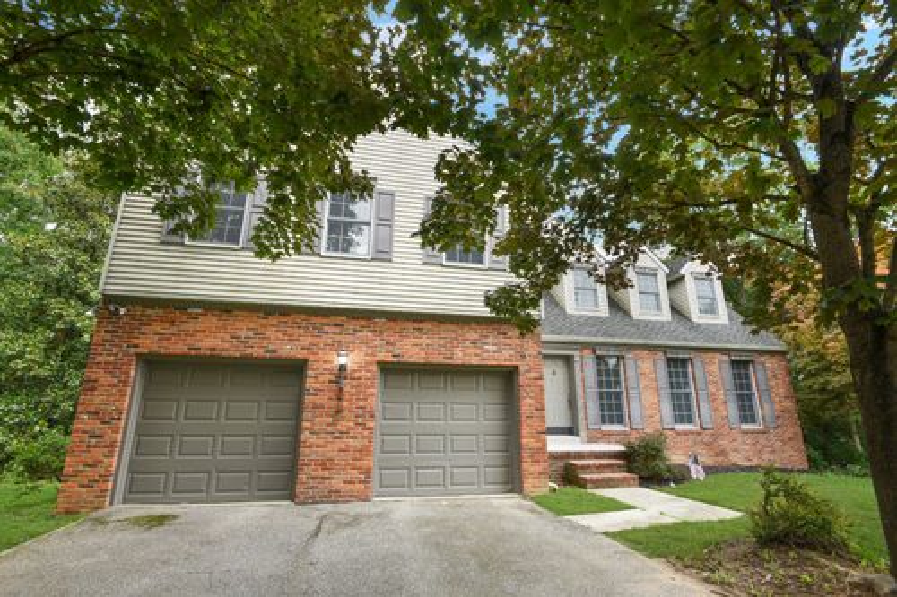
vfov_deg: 73.7
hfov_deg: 96.8
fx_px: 399
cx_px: 448
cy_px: 298
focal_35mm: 16
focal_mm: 16
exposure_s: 1/40
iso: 400
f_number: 8
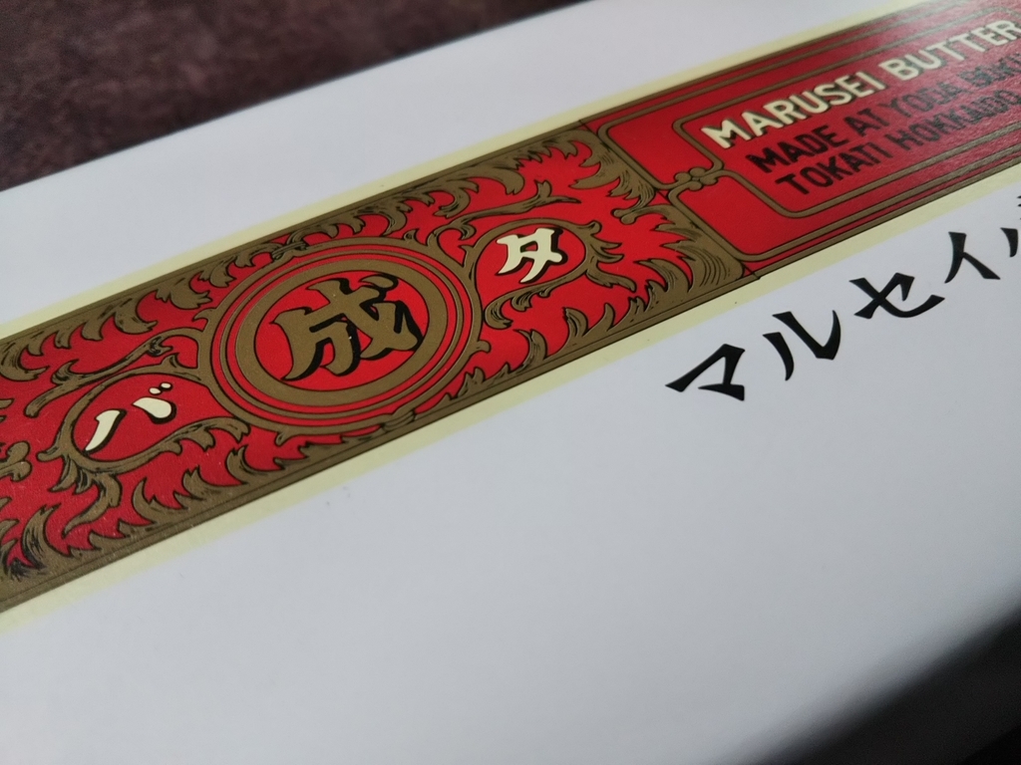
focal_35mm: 30
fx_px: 885
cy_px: 382
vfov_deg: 46.8
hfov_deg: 60.0
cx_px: 510
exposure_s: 1/30
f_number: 2.2
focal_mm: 4
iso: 64
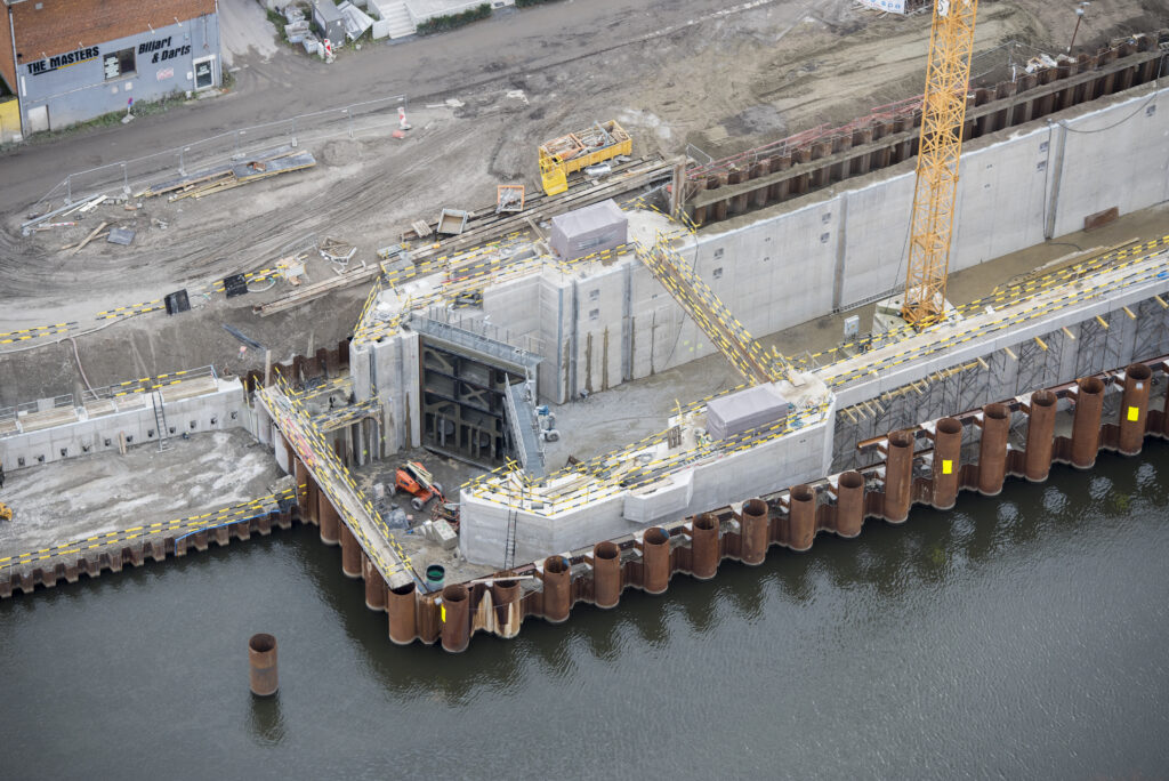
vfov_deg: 11.4
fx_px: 3899
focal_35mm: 120
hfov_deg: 17.1
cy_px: 390
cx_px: 584
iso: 400
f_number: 5
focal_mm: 120
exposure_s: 1/400
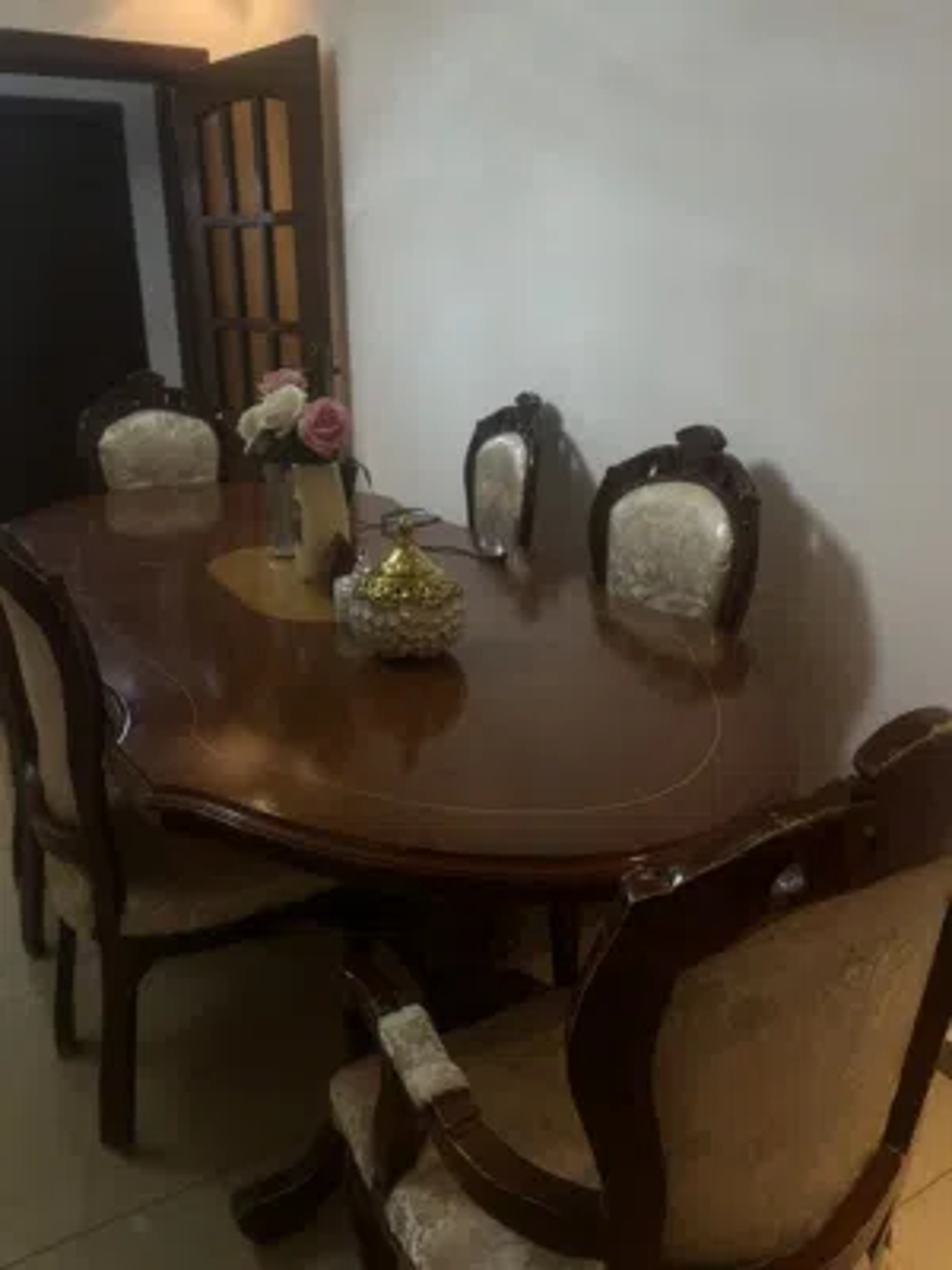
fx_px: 953
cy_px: 635
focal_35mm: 26
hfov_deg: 53.1
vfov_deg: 67.3
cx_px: 476
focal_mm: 5.1
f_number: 1.6
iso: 200
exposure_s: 1/50
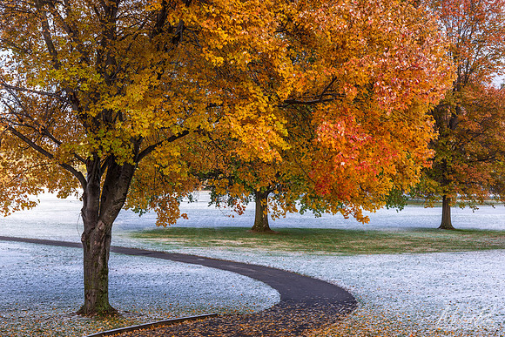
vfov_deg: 20.9
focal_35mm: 65
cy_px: 168
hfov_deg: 31.0
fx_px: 912
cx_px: 252
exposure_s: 1/125
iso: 100
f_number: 8
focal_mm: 65
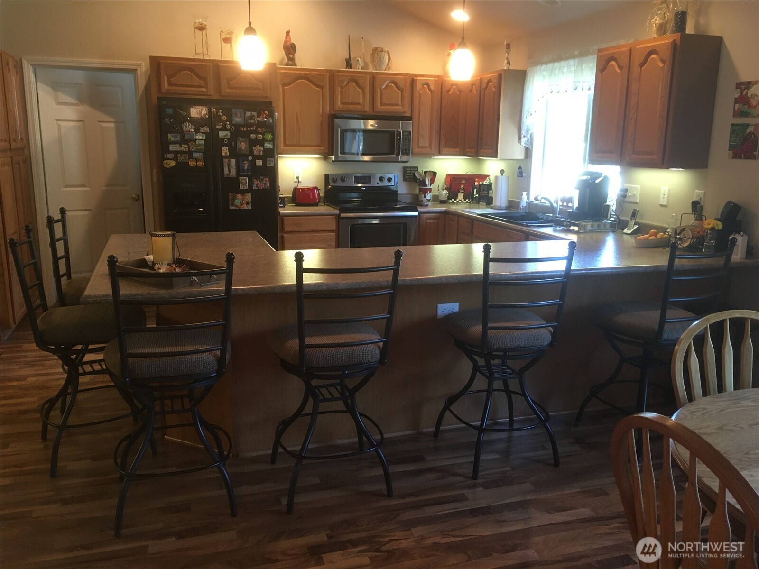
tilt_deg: -13.2
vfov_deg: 48.2
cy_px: 284
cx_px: 380
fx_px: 636
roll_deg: -0.8
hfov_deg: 61.7
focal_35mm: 29
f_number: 2.2
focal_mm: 4.15
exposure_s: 1/30
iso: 100
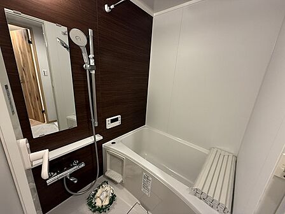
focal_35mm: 14
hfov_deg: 102.1
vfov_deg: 85.7
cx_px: 142
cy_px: 107
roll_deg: -3.5
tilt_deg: -15.5
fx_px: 115
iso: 250
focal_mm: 2.22
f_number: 2.2
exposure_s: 1/50
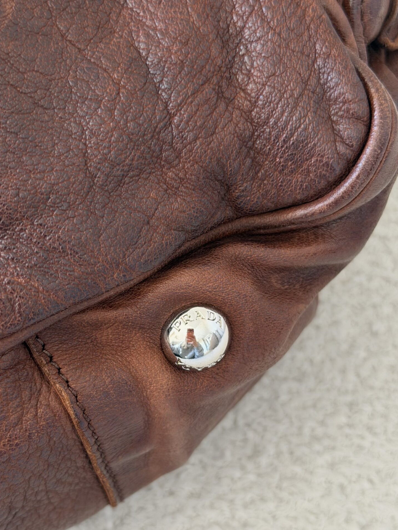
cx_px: 196
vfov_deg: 30.2
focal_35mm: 64
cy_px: 293
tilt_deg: -64.2
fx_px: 981
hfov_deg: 22.9
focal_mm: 6.76
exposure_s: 1/60
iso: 100
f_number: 1.78
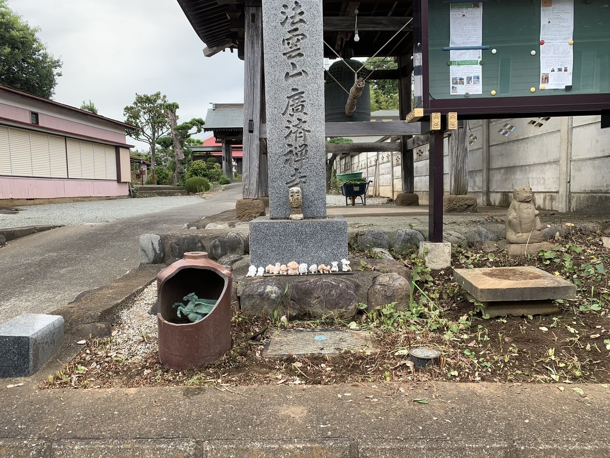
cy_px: 229
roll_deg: +1.5
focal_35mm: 26
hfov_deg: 67.3
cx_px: 305
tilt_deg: -4.3
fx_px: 458
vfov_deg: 53.1
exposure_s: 1/136
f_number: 1.8
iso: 25
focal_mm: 4.25
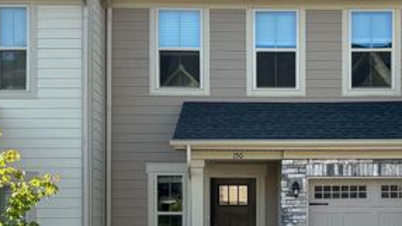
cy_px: 201
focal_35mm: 66
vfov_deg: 18.0
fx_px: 704
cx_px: 285
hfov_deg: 31.5
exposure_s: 1/559
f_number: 1.6
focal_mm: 5.96
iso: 50
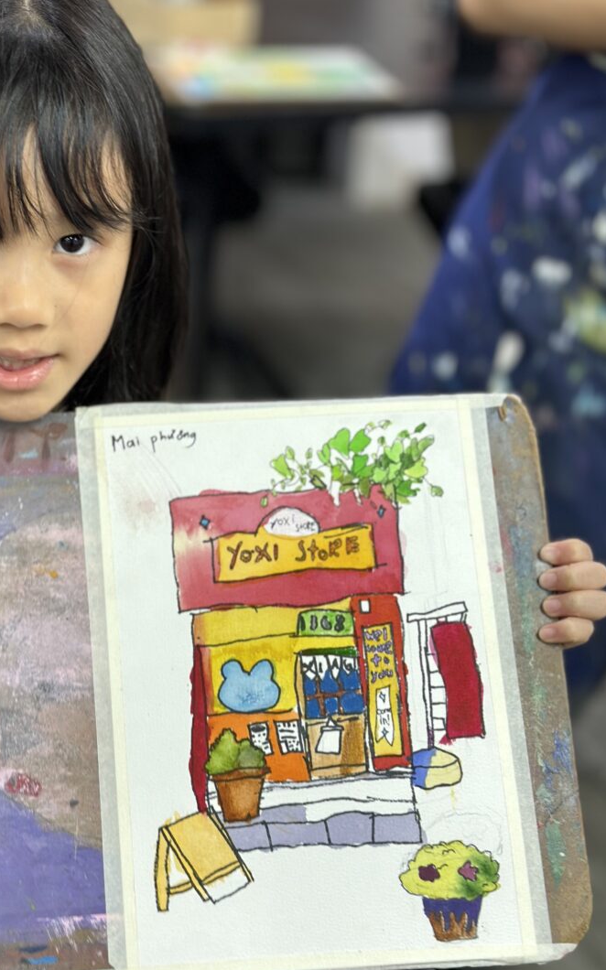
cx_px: 159
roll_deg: -3.3
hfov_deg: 20.2
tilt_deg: -25.3
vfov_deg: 32.0
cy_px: 476
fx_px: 1692
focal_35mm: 64
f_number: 1.78
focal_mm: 6.86
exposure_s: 1/50
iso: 64
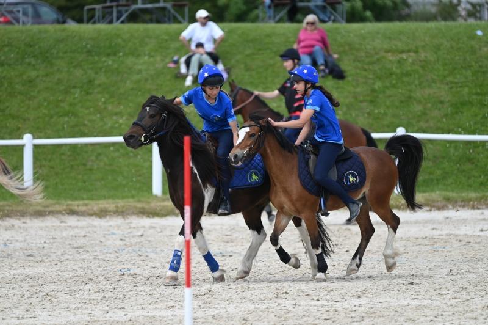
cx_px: 244
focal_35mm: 320
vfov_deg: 4.3
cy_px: 162
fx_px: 4334
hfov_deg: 6.4
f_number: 5.3
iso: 450
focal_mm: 320
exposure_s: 1/1250
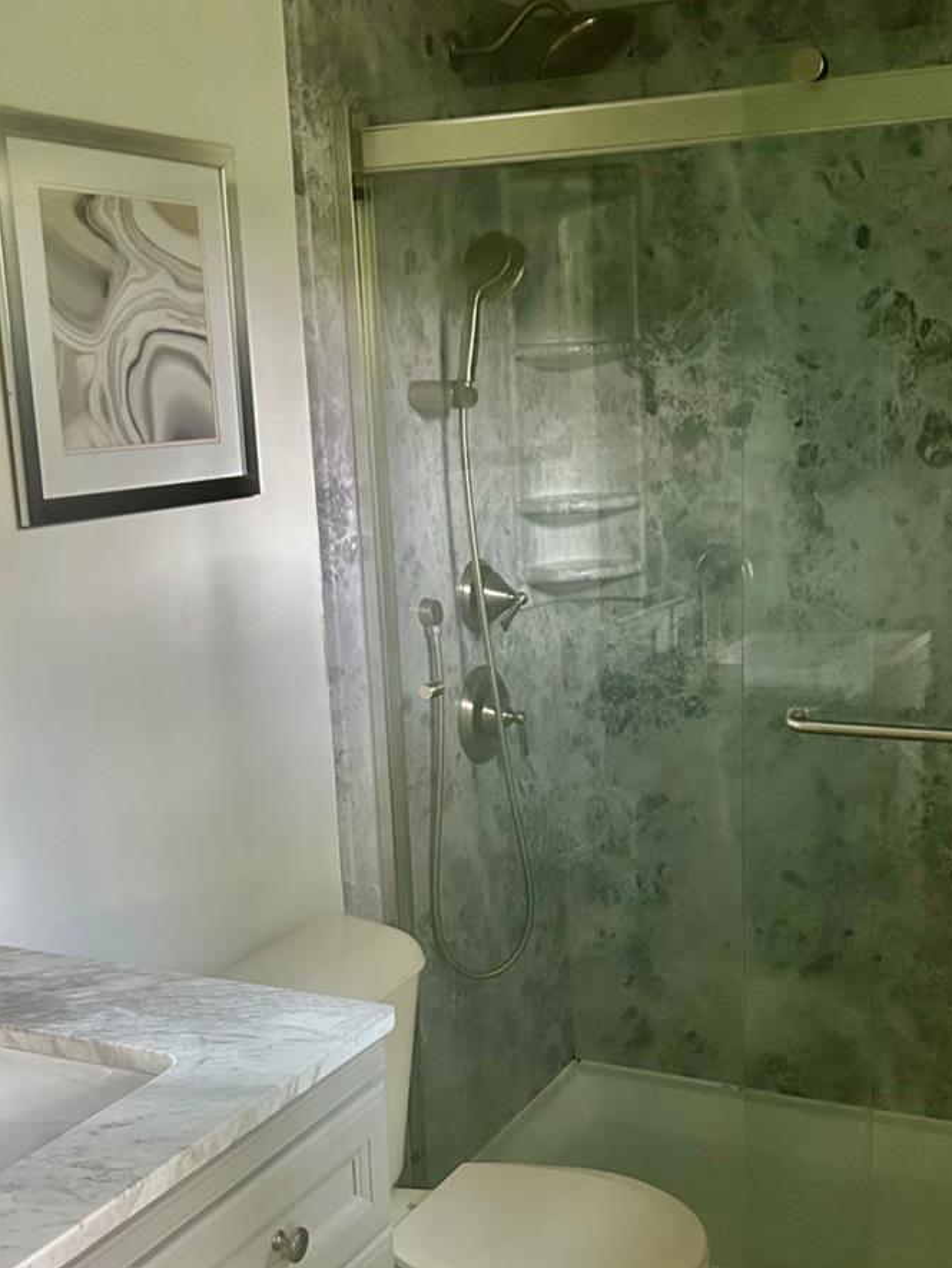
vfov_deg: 42.8
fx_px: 1613
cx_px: 596
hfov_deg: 32.7
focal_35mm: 44
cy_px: 753
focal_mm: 5.7
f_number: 1.5
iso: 640
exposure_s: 1/38
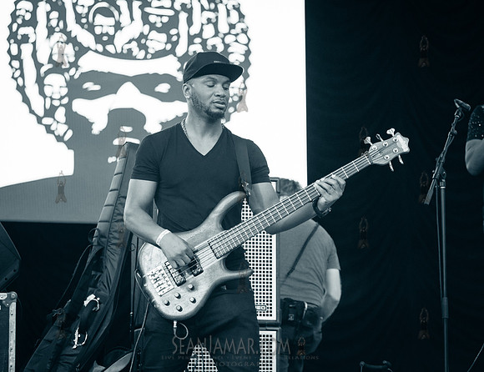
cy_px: 169
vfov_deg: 13.7
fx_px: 1552
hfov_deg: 17.7
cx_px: 215
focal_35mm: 110
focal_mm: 92
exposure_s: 1/640
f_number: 2.8
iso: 1250
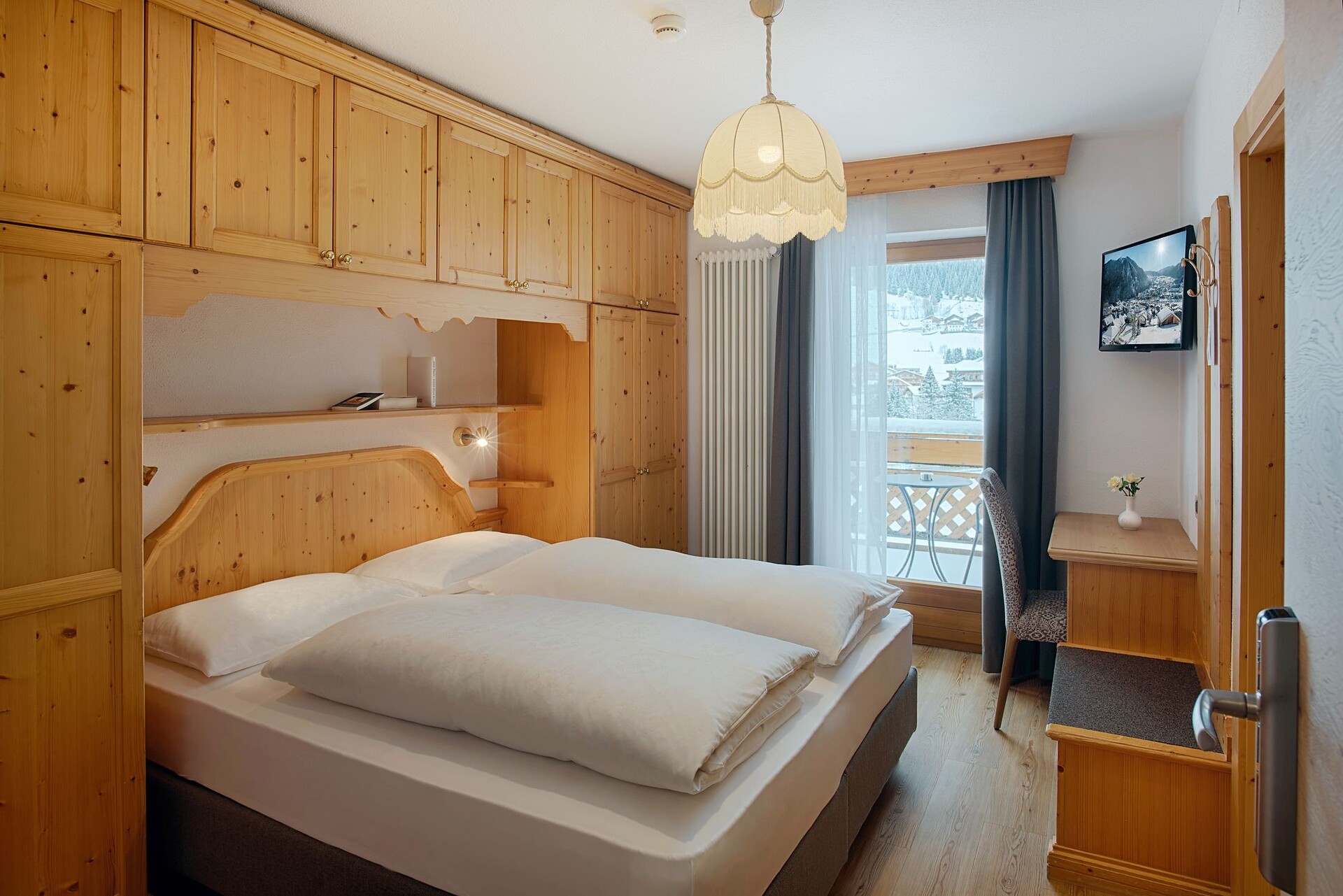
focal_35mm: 20
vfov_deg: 62.0
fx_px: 746
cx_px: 672
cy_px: 448
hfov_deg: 84.0
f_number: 8
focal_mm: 20
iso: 31
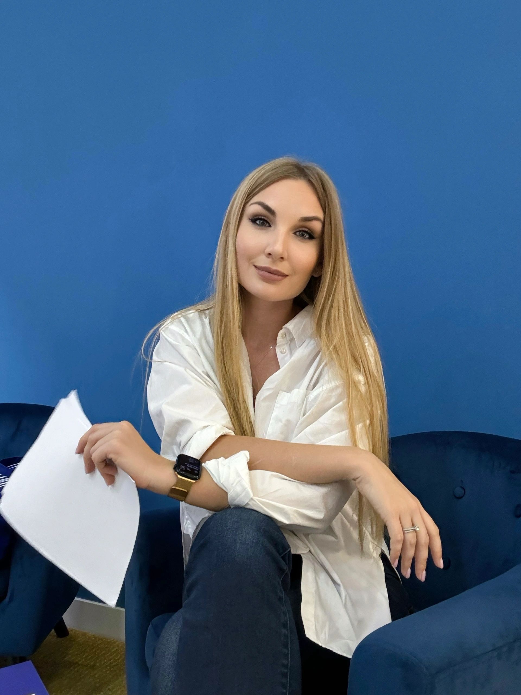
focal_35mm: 30
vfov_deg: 60.0
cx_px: 260
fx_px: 602
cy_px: 348
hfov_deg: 46.8
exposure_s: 1/50
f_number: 1.9
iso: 250
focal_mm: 2.69
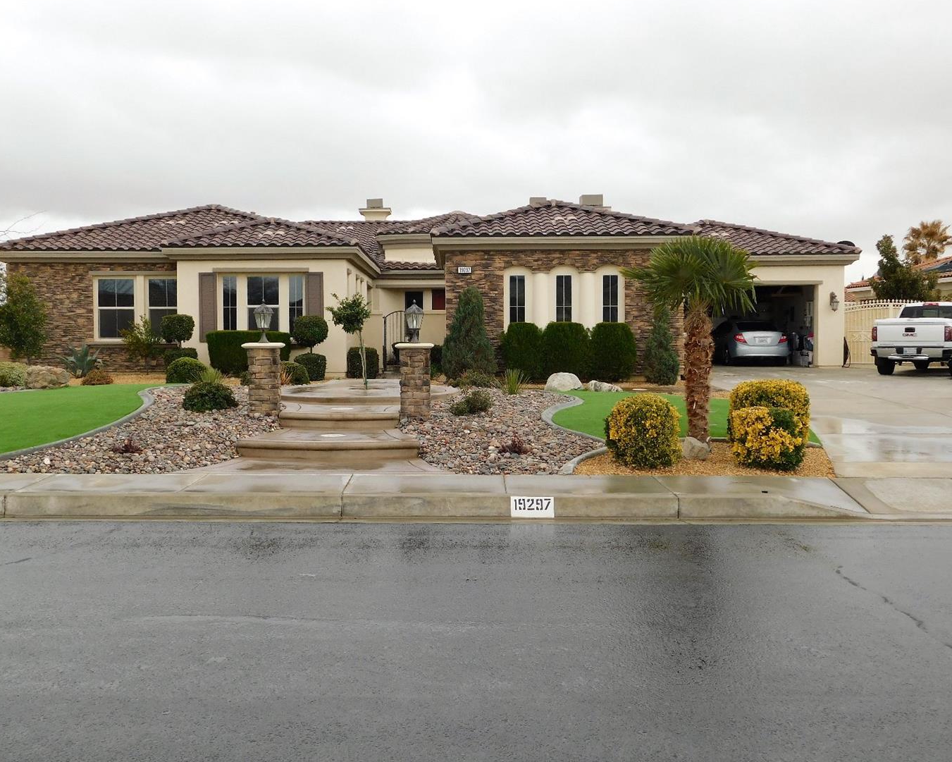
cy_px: 374
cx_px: 432
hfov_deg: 46.8
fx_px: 1099
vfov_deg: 38.2
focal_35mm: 39
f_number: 3.5
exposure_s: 1/125
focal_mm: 6.3
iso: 125
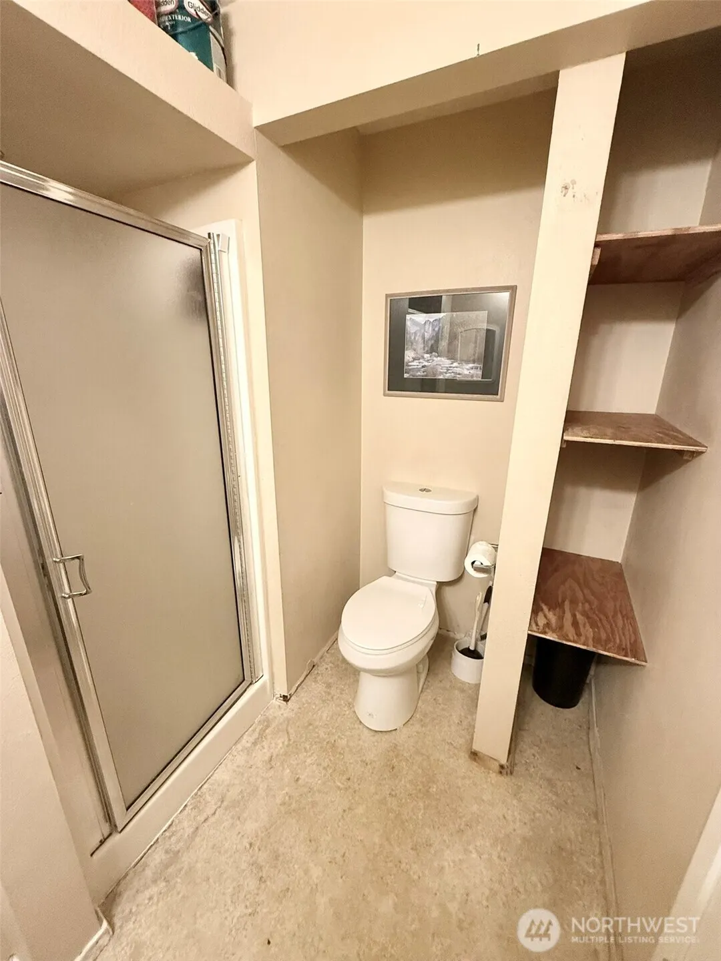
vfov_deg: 102.1
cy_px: 480
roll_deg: -0.3
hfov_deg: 85.7
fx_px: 389
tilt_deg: -16.4
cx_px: 360
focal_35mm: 14
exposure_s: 1/60
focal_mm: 2.22
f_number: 2.2
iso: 400
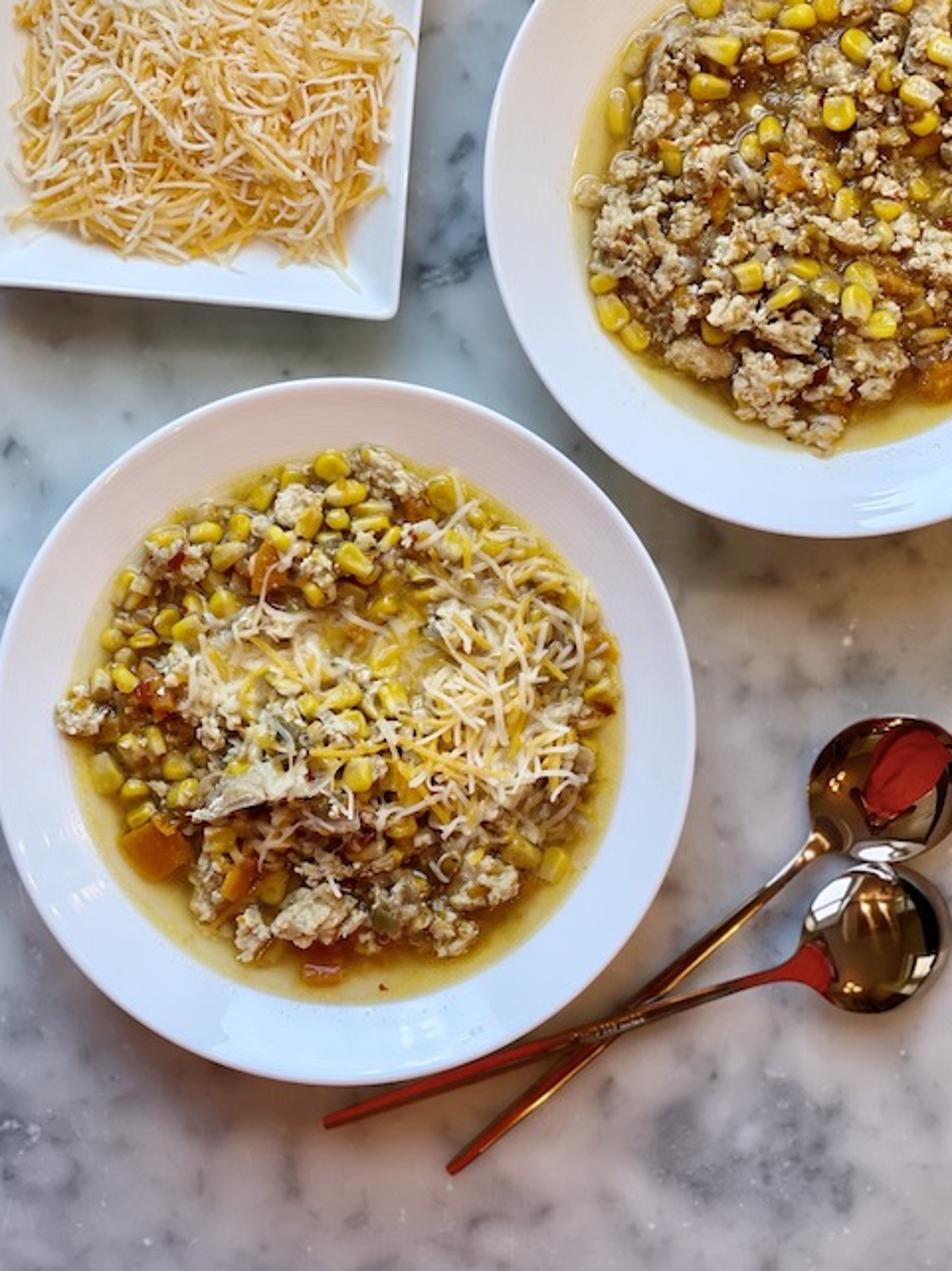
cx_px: 475
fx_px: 1981
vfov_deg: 35.6
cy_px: 629
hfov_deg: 27.0
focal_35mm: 54
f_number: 2
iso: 100
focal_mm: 6
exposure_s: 1/120
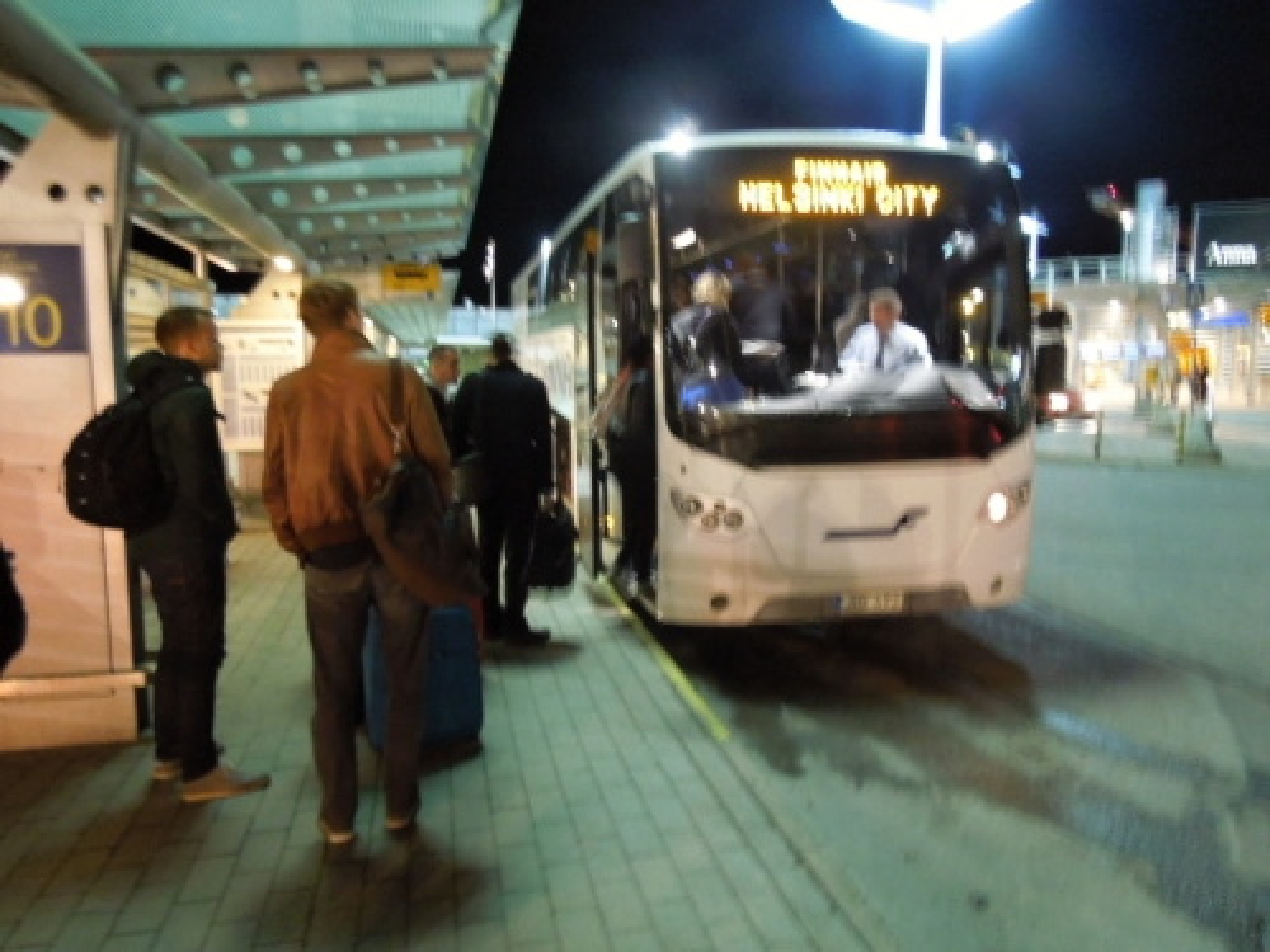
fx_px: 917
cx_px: 635
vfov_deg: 54.9
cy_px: 476
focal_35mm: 25
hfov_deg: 69.4
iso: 800
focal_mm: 4.5
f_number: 3.3
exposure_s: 1/3
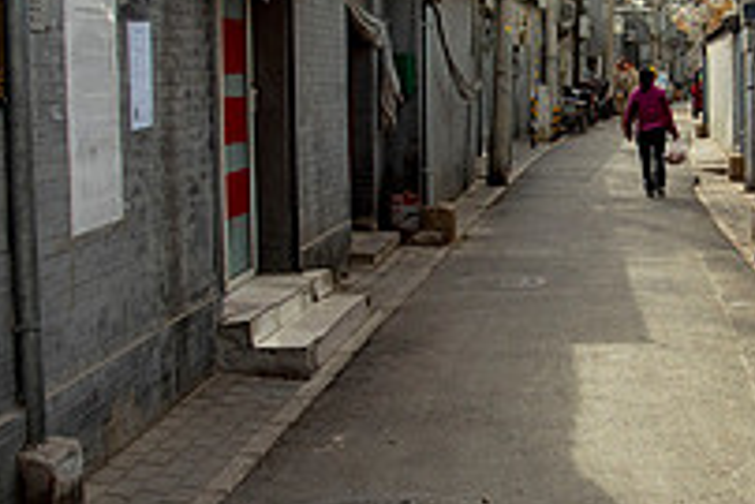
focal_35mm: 69
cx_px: 591
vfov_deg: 19.8
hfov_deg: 28.7
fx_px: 1448
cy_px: 218
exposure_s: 1/1250
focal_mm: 24
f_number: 4
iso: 250
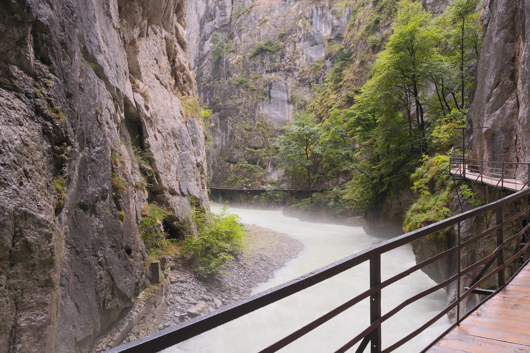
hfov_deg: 54.4
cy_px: 176
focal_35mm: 35
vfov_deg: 37.9
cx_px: 265
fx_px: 515
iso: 800
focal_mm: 23
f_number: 8
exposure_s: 1/3
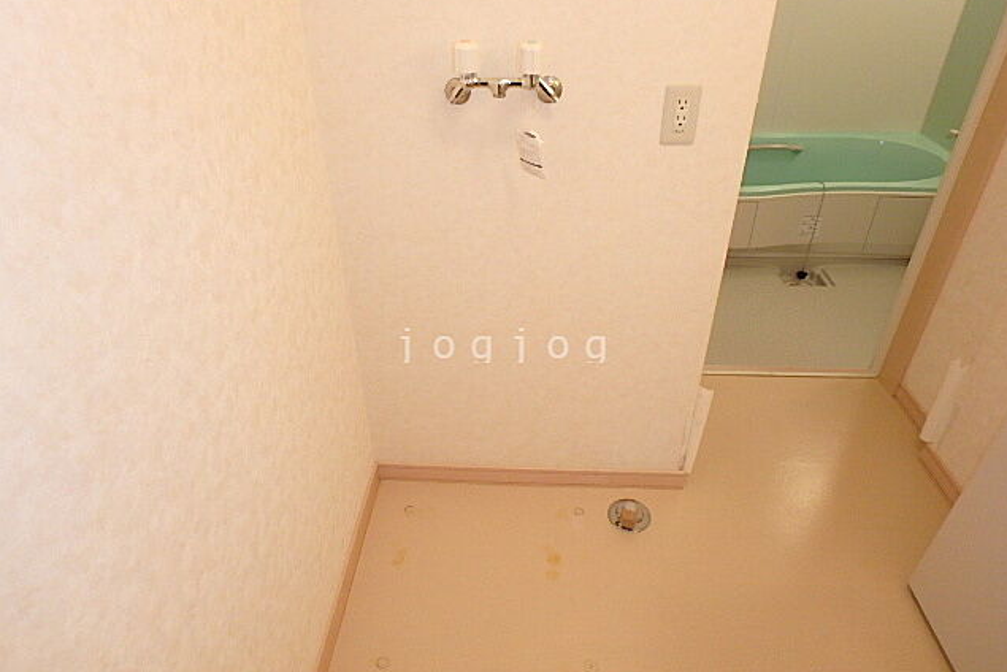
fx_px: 616
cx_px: 506
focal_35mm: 22
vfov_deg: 57.3
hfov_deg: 78.6
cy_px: 344
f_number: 3.5
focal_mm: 3.7
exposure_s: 1/30
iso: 400
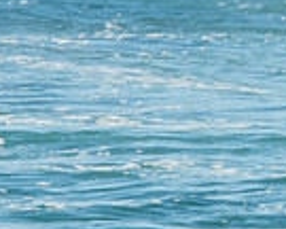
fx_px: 15905
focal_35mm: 1879
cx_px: 540
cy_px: -154
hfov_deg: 1.0
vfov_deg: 0.8
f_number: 25
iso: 100
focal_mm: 310
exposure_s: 1/30
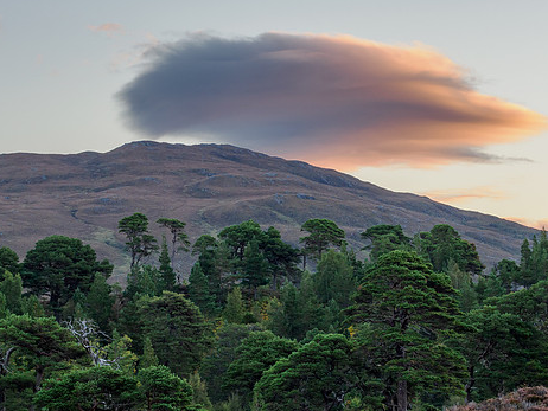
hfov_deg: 13.8
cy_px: 208
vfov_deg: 10.4
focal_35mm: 143
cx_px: 299
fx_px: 2265
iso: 320
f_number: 5.6
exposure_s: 1/100
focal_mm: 57
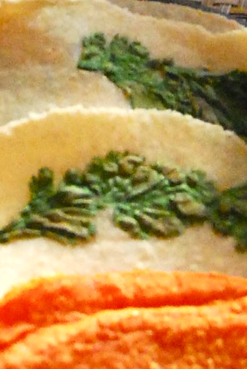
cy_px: -61
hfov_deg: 4.7
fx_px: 3030
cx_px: 30
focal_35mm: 295
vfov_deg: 6.9
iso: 1600
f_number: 5
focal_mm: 30
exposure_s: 1/20
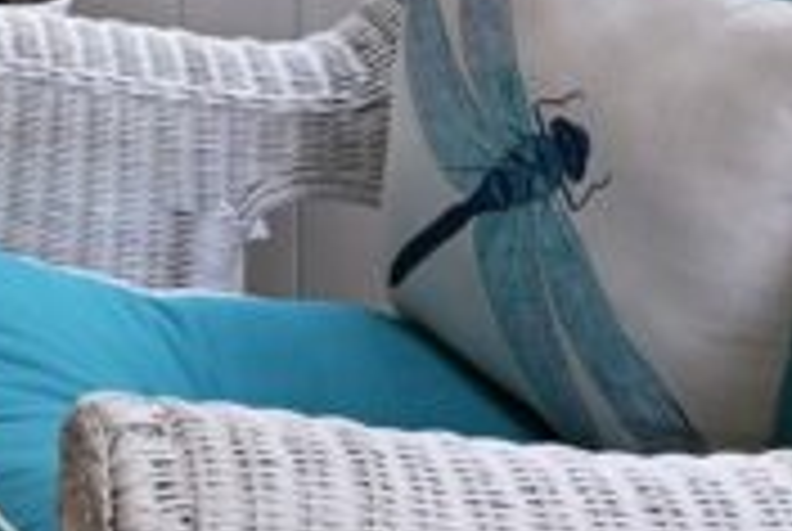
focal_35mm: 105
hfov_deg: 15.7
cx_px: -752
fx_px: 2323
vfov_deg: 11.1
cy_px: -720
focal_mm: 15.5
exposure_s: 1/30
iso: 250
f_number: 5.6
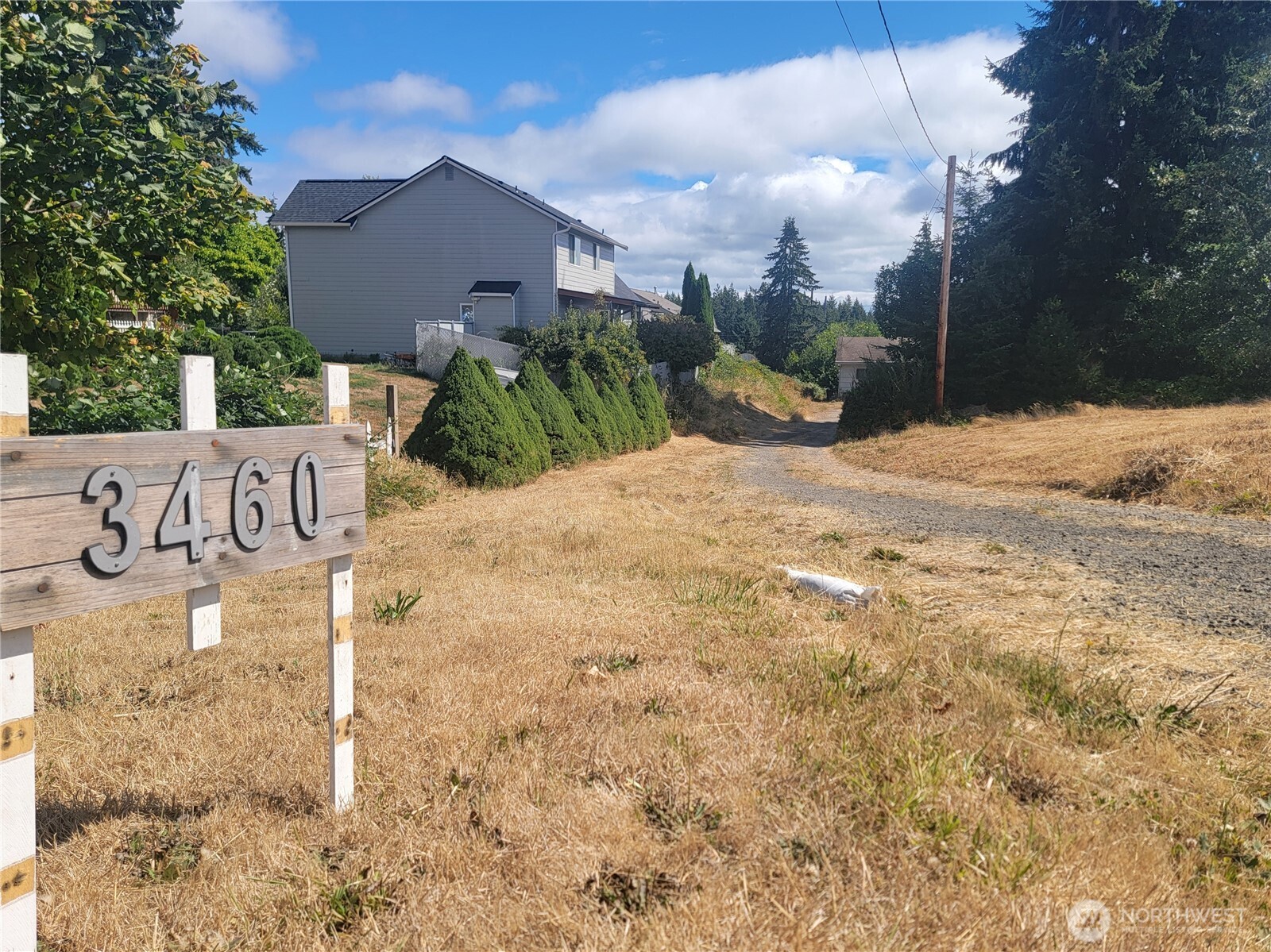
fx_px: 881
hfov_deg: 71.6
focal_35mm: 24
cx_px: 636
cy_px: 476
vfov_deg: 56.8
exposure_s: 1/924
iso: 16
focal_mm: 6.7
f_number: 1.8
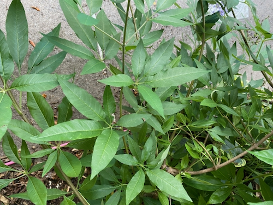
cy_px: 102
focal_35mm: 26
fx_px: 205
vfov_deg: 53.1
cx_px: 136
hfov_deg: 67.3
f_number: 1.8
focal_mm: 4.25
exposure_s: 1/69
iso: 125
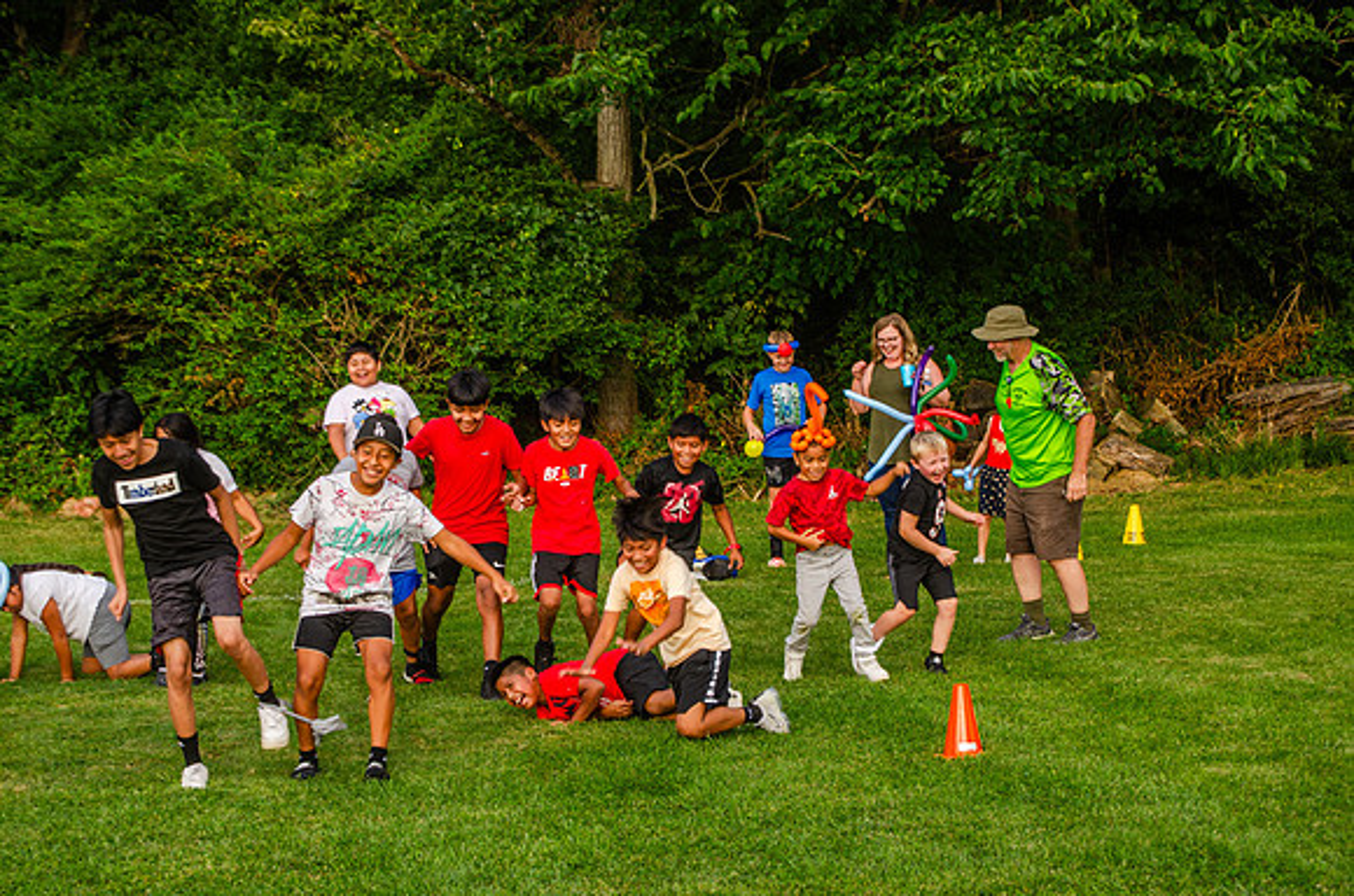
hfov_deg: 24.7
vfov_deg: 16.5
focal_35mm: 82
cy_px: 448
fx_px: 3096
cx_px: 677
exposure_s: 1/200
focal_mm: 55
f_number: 7.1
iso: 200
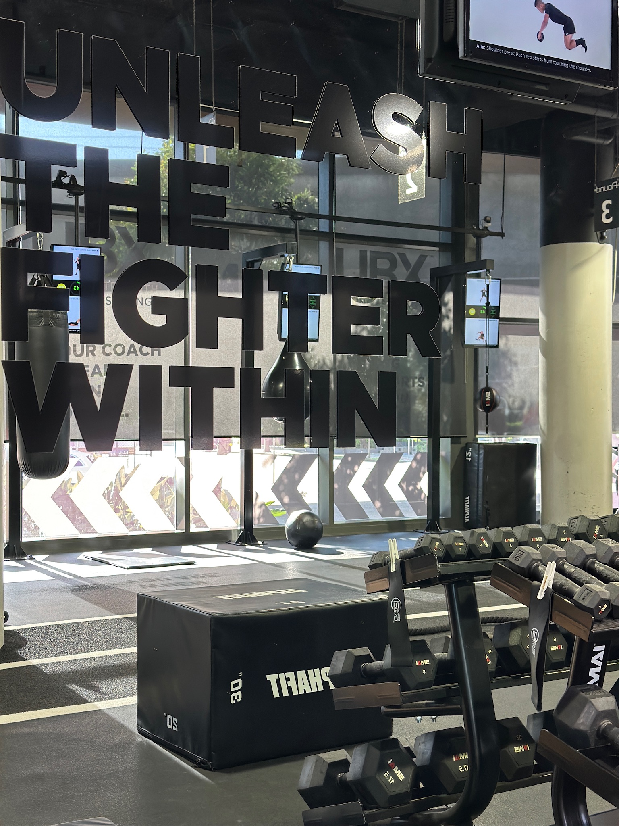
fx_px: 1144
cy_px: 413
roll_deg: -0.6
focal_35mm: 48
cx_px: 310
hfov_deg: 30.3
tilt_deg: +1.0
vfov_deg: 39.7
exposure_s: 1/100
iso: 160
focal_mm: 6.86
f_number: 1.78
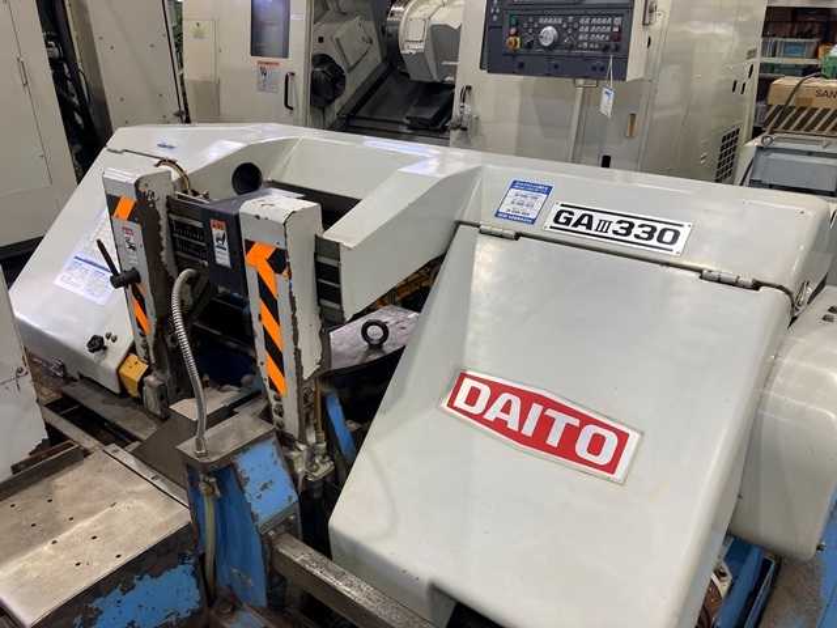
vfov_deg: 49.7
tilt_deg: -24.7
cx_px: 418
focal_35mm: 28
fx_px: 677
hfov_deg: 63.4
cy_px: 314
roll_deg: +0.8
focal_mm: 3.99
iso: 80
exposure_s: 1/101
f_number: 1.8
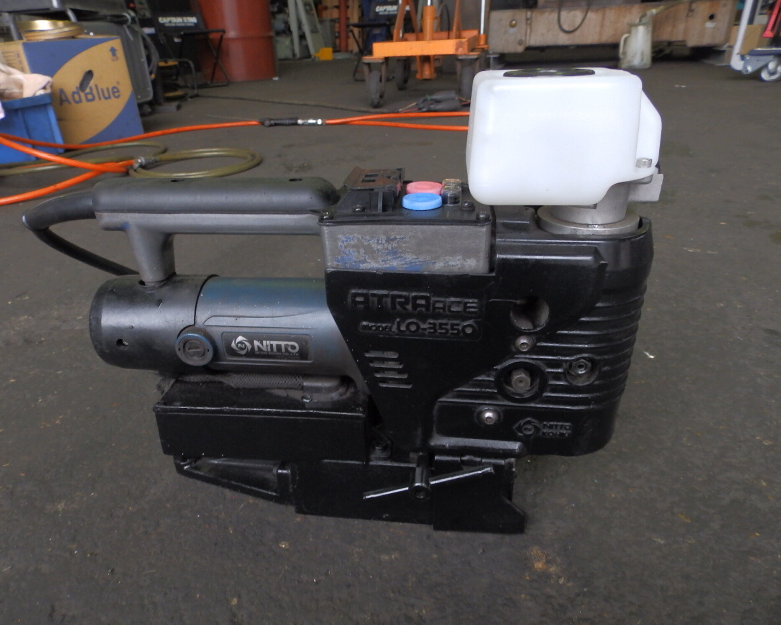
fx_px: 532
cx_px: 378
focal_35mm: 23
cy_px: 312
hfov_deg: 72.6
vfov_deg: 60.9
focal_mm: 4
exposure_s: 1/30
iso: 160
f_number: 3.4
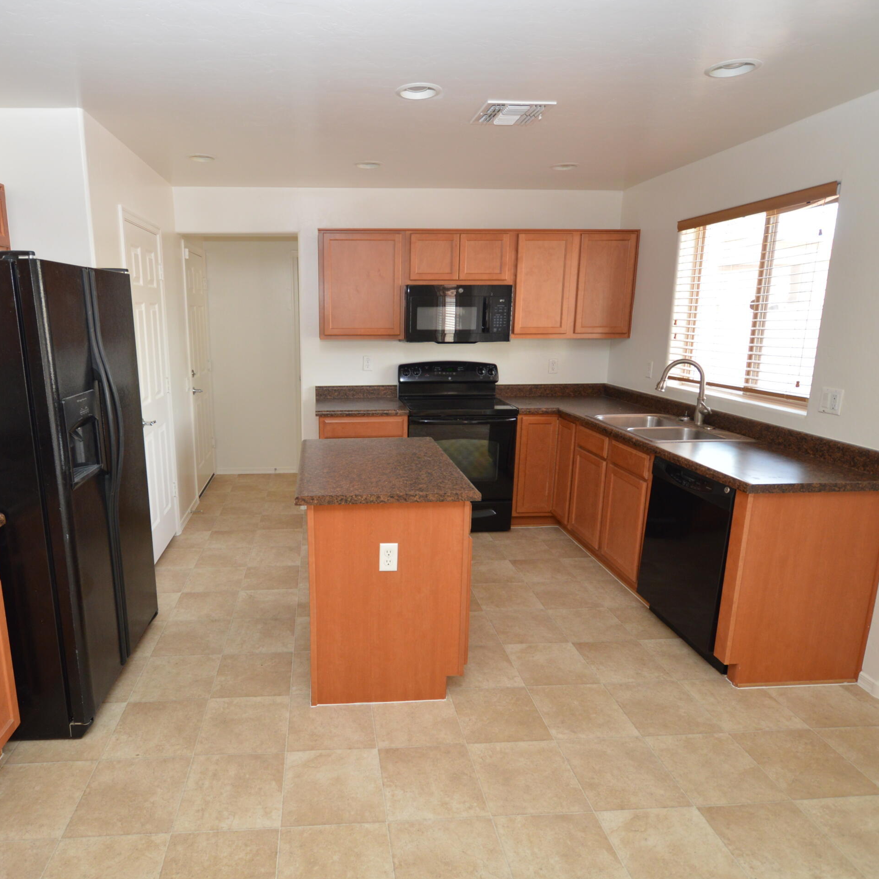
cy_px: 435
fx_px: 575
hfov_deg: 74.2
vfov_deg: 74.8
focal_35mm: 20
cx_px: 361
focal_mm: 10
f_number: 3.5
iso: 400
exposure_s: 1/60
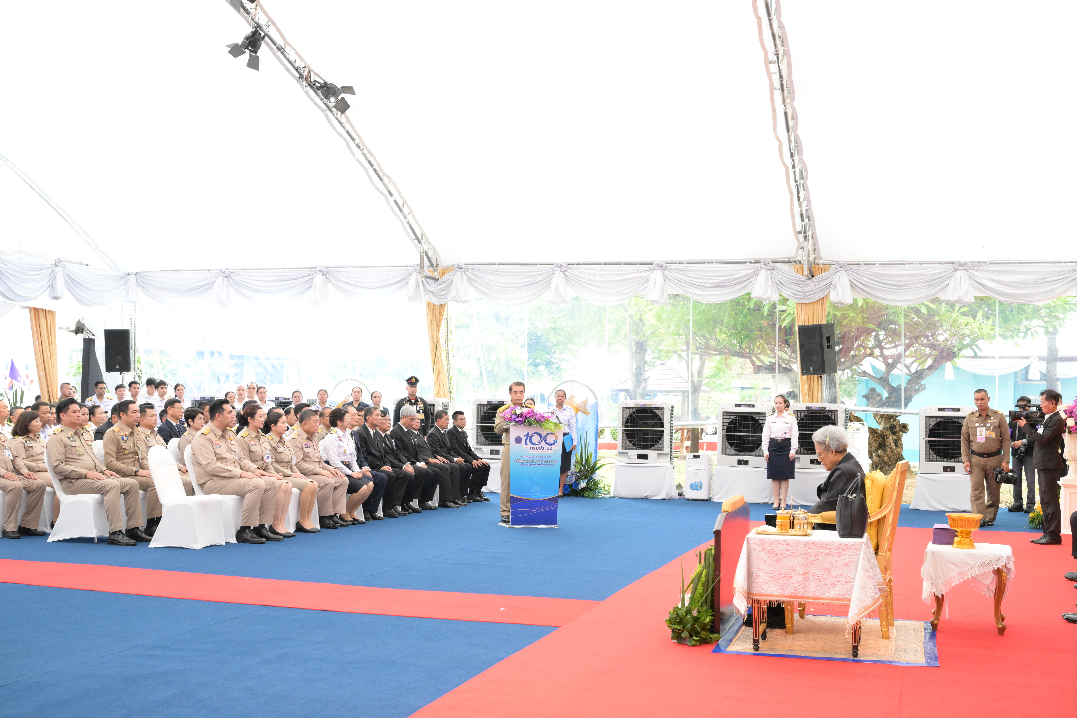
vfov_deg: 32.6
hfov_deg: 47.4
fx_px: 1226
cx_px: 538
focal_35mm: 41
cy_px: 359
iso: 2500
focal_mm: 41
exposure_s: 1/200
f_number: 6.7
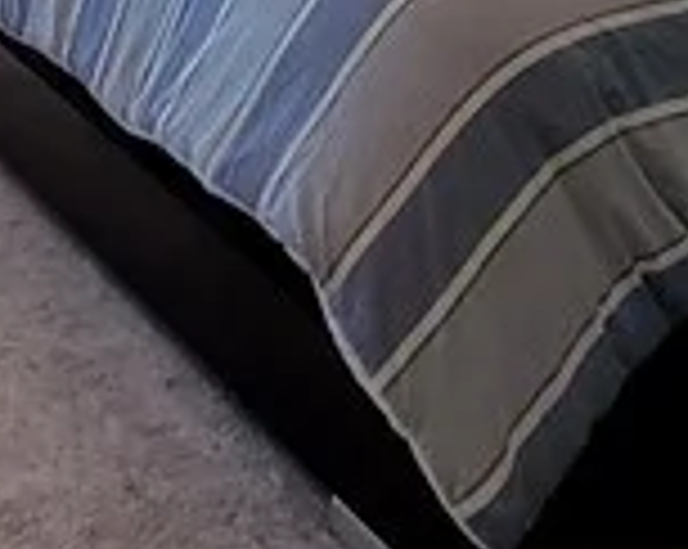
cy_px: -634
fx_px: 1729
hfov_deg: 20.9
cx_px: -157
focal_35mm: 85
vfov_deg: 14.2
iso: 160
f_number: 2.2
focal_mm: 2.2
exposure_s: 1/60
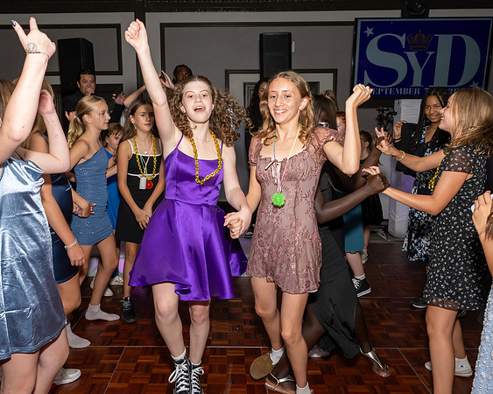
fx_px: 471
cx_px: 229
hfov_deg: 55.2
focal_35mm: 32
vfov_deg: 45.4
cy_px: 193
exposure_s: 1/250
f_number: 8
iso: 1000
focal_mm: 18
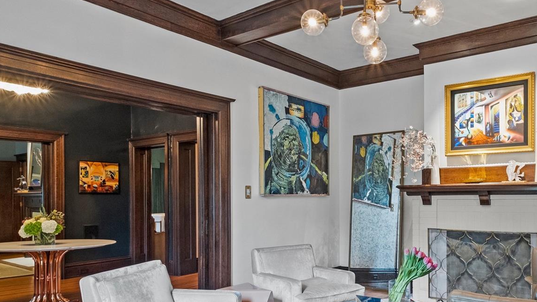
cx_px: 357
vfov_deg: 41.2
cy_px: 190
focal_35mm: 28
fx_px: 399
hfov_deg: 66.2
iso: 1250
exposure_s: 1/3
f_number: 7.1
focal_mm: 10
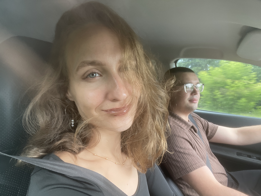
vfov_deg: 58.9
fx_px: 173
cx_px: 130
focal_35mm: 23
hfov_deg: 73.9
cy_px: 98
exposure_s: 1/60
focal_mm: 2.71
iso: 100
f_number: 2.2
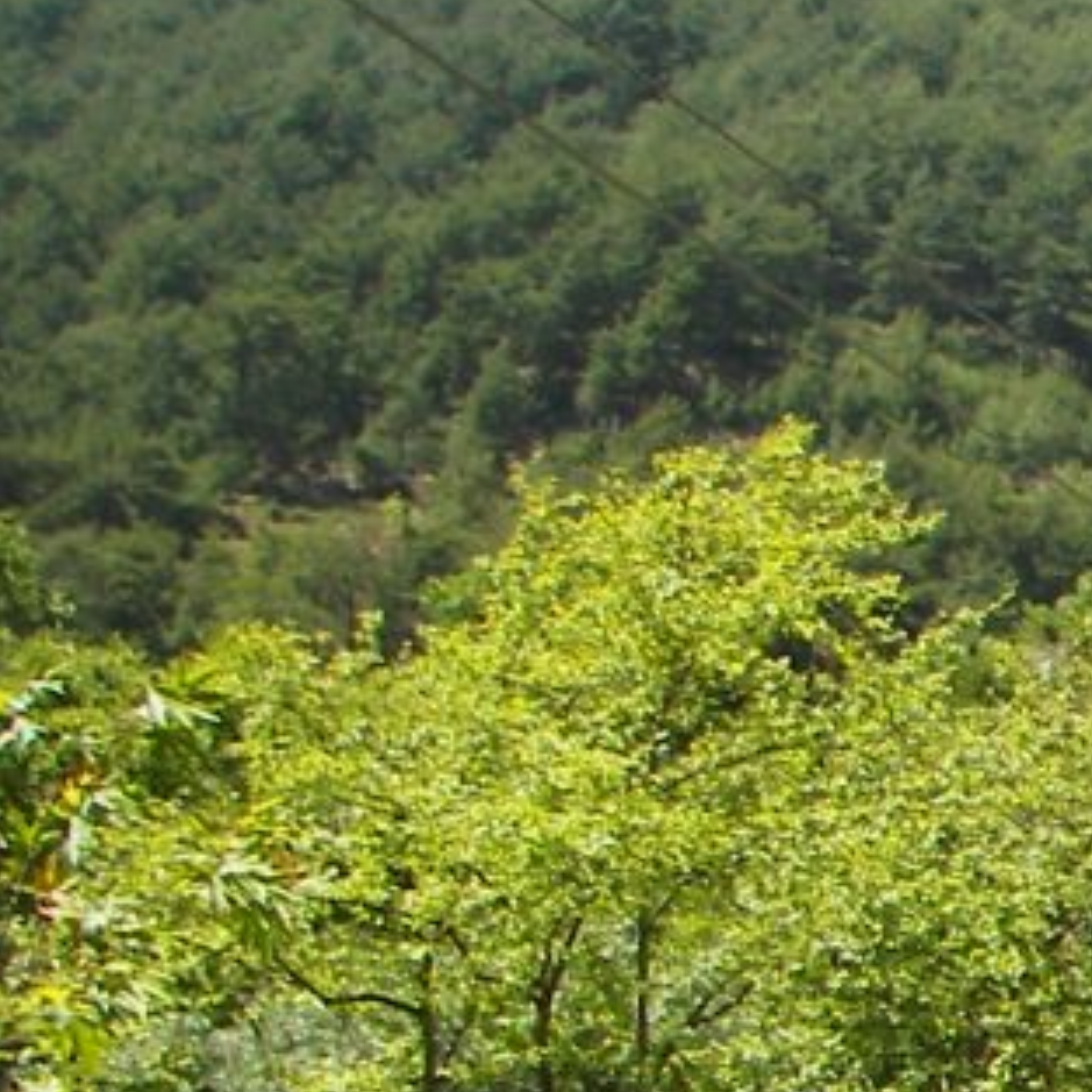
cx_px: 2226
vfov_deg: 13.3
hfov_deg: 11.9
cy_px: 907
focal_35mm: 130
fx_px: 4640
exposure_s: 1/640
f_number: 2.8
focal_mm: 6
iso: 50
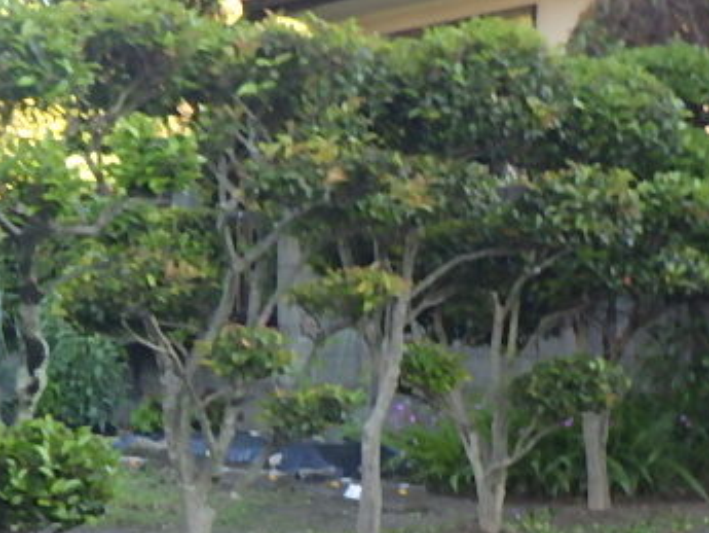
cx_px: 14
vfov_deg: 17.2
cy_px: 591
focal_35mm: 83
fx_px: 1701
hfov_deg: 22.7
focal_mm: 5
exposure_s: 1/100
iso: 125
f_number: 3.5
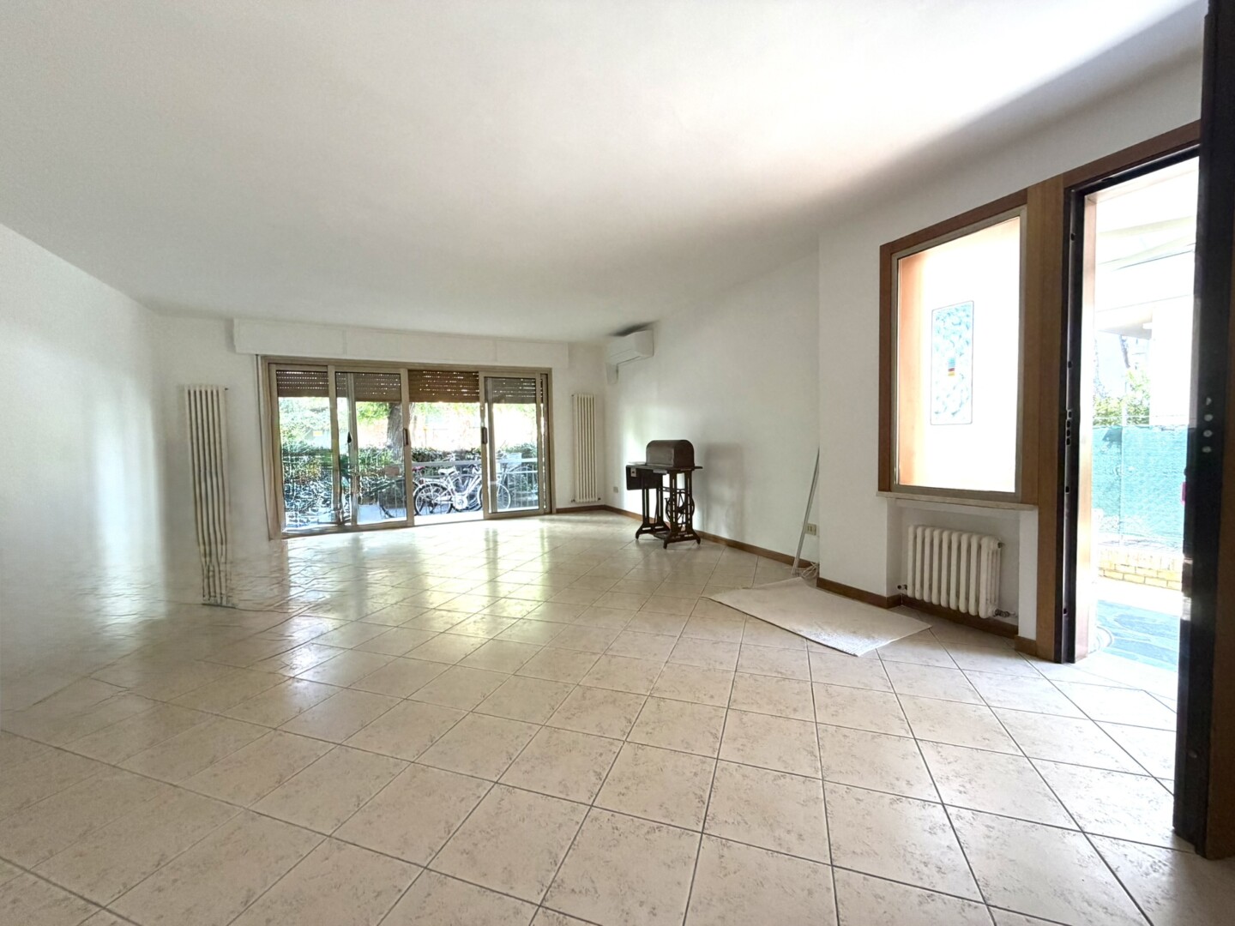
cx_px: 618
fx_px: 499
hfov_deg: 102.1
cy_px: 463
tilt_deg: -2.8
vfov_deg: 85.7
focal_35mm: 14
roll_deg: +1.5
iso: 320
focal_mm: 2.22
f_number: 2.2
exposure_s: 1/121
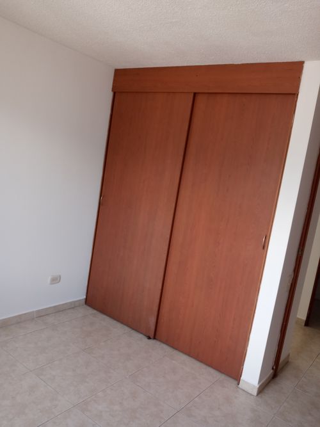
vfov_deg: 65.3
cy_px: 214
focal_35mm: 27
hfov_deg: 51.3
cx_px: 160
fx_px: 333
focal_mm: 3.79
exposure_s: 1/60
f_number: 2.2
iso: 136
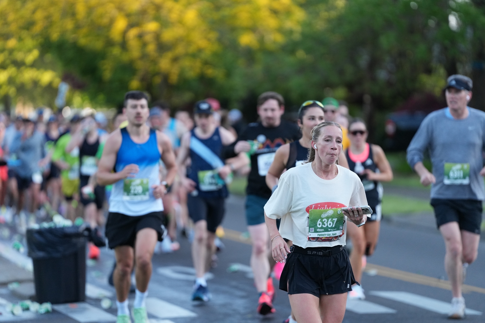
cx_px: 242
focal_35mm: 200
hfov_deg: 10.3
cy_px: 162
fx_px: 2694
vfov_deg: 6.9
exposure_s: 1/2000
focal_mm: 200
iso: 1250
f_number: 2.8
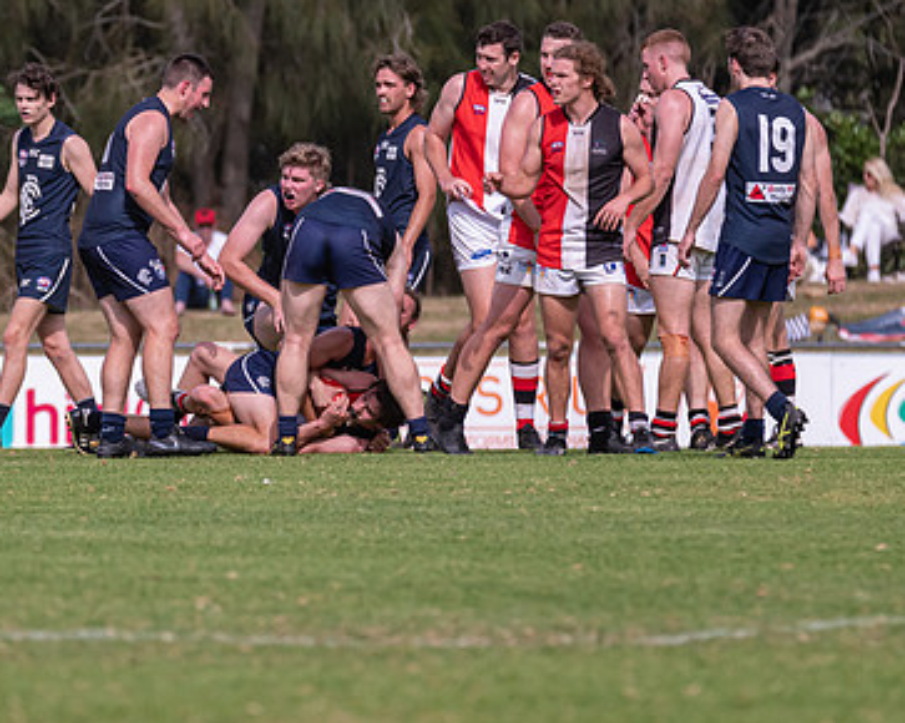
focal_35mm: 589
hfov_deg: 3.3
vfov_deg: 2.6
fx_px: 15768
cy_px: 253
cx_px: 119
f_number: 6.3
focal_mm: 300
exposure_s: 1/3200
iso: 800
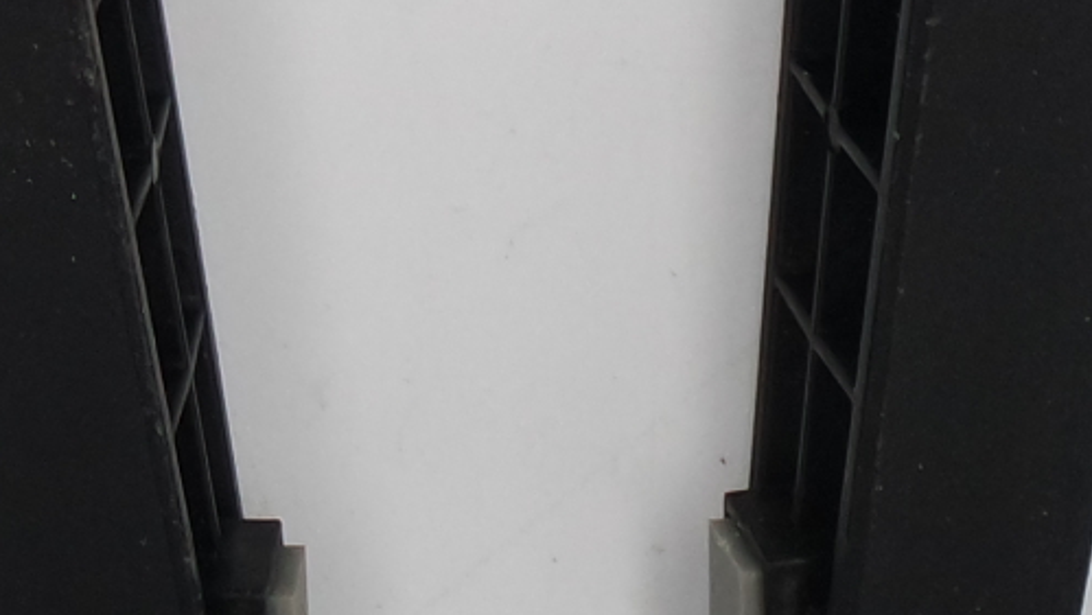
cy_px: -1151
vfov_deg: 4.7
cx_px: 527
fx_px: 7241
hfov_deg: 8.6
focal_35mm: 250
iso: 160
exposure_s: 1/125
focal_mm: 15
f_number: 4
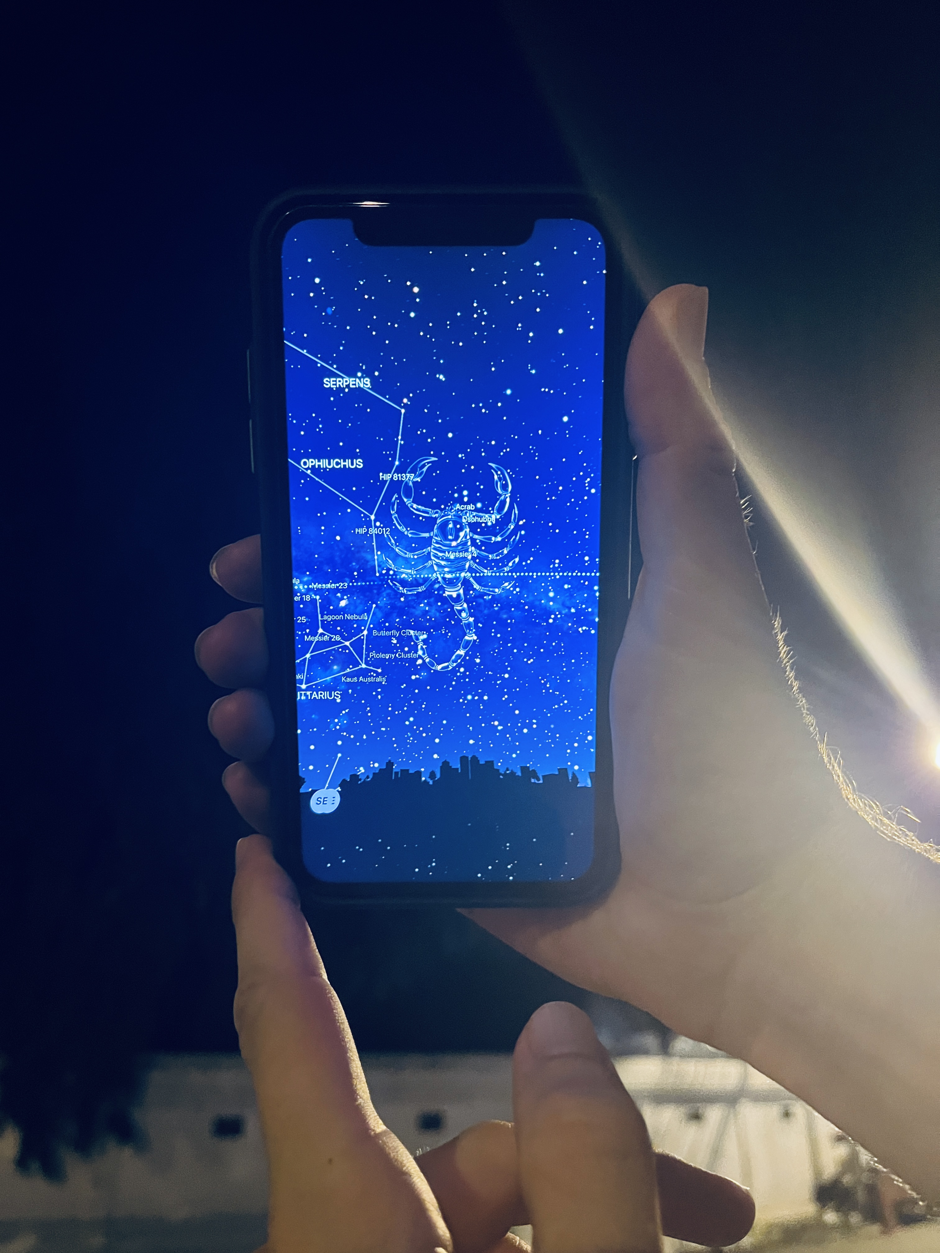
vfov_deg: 67.3
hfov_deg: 53.1
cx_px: 470
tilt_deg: +25.7
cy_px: 626
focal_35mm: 26
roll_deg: +1.8
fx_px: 941
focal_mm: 5.1
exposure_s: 1/33
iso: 500
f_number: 1.6
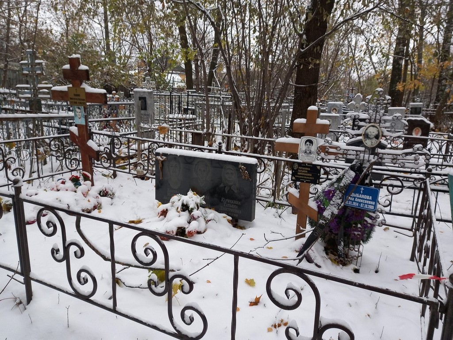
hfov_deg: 69.4
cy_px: 170
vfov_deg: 54.9
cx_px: 226
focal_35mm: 25
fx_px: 327
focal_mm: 4.6
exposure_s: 1/50
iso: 64
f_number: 2
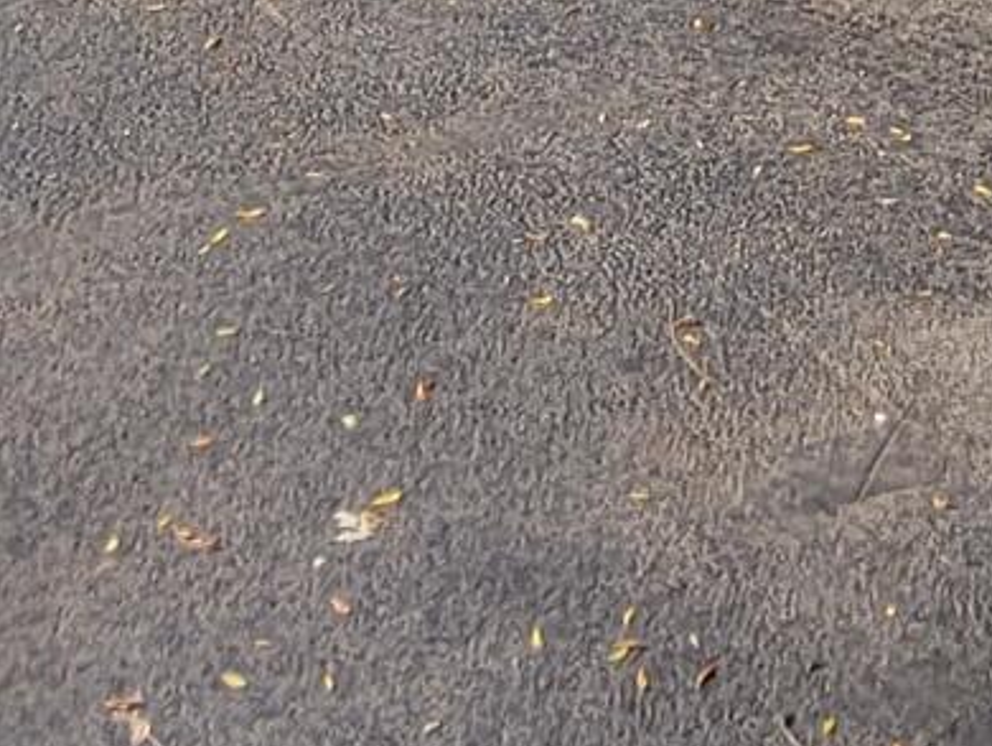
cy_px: -1013
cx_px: 880
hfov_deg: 19.3
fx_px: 2867
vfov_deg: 12.1
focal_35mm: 100
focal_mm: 2.2
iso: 50
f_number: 2.2
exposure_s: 1/857
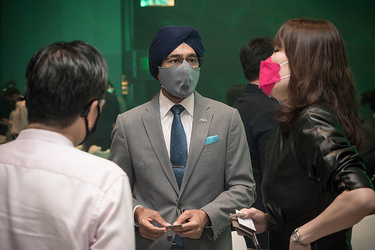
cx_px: 188
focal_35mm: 86
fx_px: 899
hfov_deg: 23.6
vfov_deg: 15.8
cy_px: 125
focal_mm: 40
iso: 1600
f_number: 2.8
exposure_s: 1/100
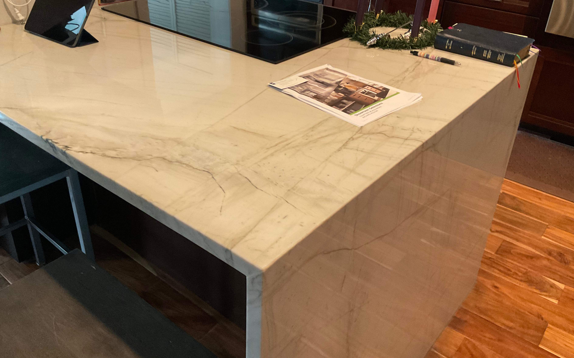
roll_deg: -1.7
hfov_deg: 58.1
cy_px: 133
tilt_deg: -27.5
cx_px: 273
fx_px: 516
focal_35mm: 33
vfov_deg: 38.1
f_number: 1.8
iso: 200
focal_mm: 3
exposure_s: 1/60
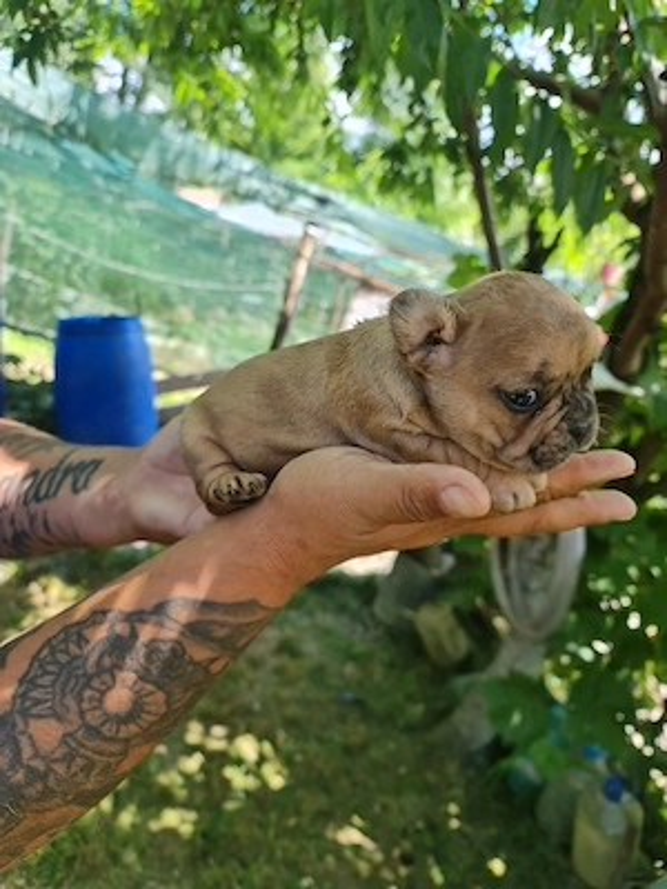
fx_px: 642
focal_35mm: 25
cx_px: 334
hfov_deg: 54.9
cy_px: 444
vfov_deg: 69.4
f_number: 1.8
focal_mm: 7
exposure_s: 1/100
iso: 50
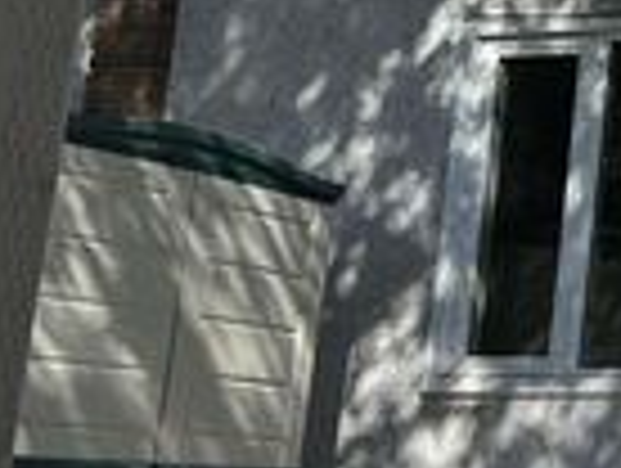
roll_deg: -1.8
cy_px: 50
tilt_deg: +12.9
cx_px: 1238
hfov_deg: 14.6
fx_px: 1995
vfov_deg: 13.3
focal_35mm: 111
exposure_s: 1/5848
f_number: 1.78
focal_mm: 6.86
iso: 80
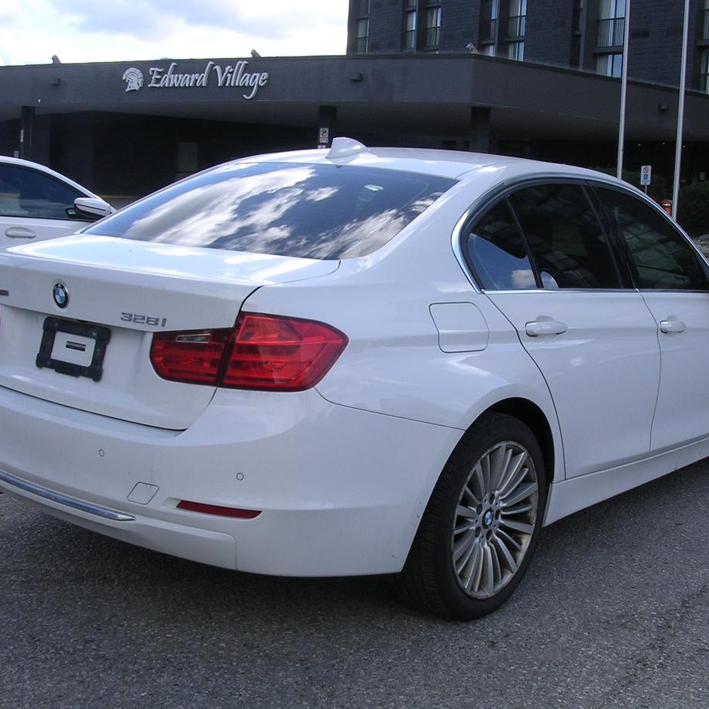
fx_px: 1089
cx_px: 384
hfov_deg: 36.0
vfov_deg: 36.1
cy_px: 348
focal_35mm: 47
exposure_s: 1/156
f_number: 5.6
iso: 100
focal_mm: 5.8
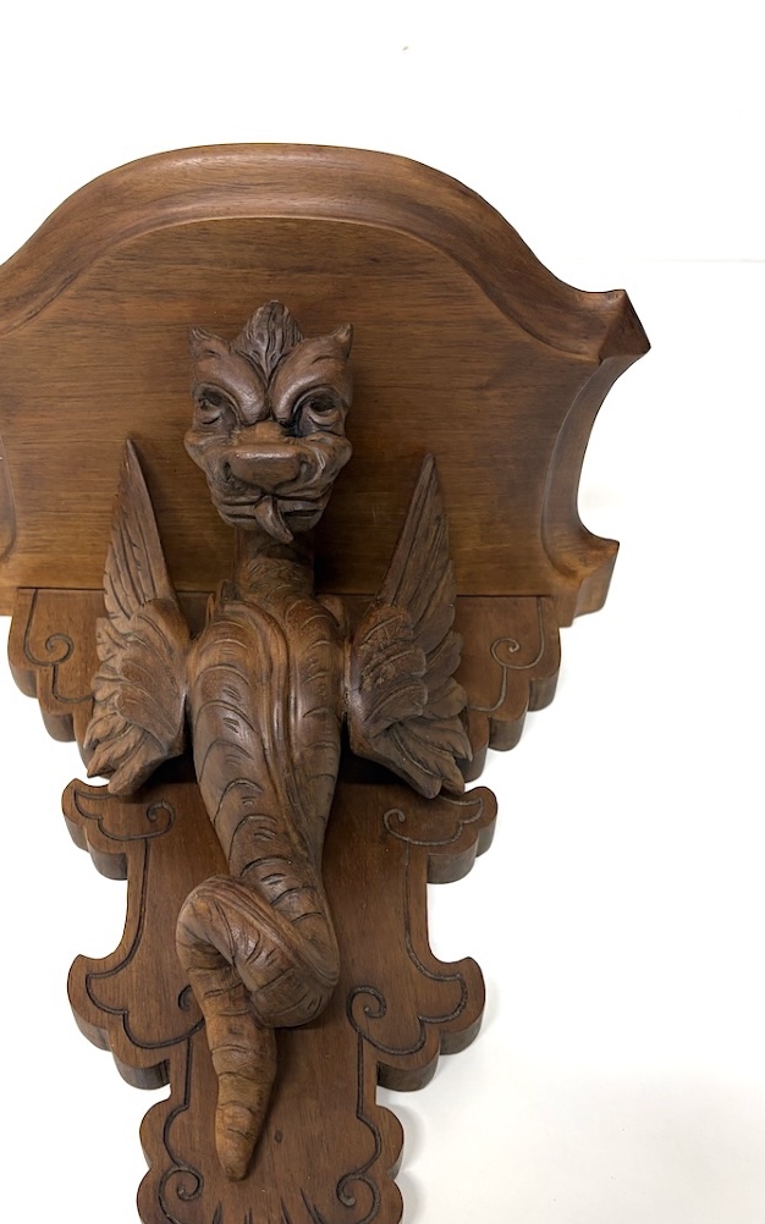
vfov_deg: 57.9
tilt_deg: -48.0
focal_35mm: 33
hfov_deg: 38.2
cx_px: 307
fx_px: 1101
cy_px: 695
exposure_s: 1/100
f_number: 1.6
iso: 125
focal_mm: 5.96
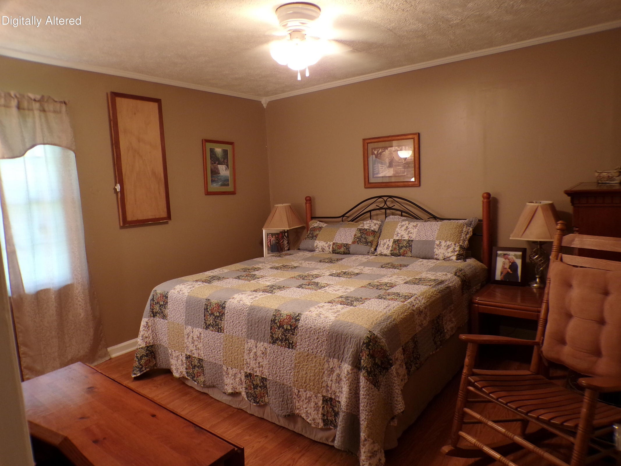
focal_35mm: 24
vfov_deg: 56.8
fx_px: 431
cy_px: 233
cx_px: 310
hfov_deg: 71.6
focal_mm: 4.3
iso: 200
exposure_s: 1/20
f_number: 3
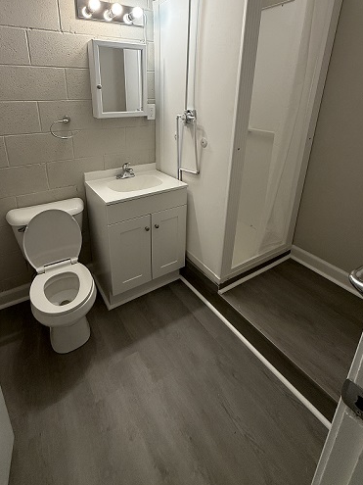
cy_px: 176
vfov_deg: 85.7
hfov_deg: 71.1
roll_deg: -1.0
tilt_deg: -16.7
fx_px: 252
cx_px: 154
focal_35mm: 18
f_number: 2.2
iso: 160
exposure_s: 1/120
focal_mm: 2.22
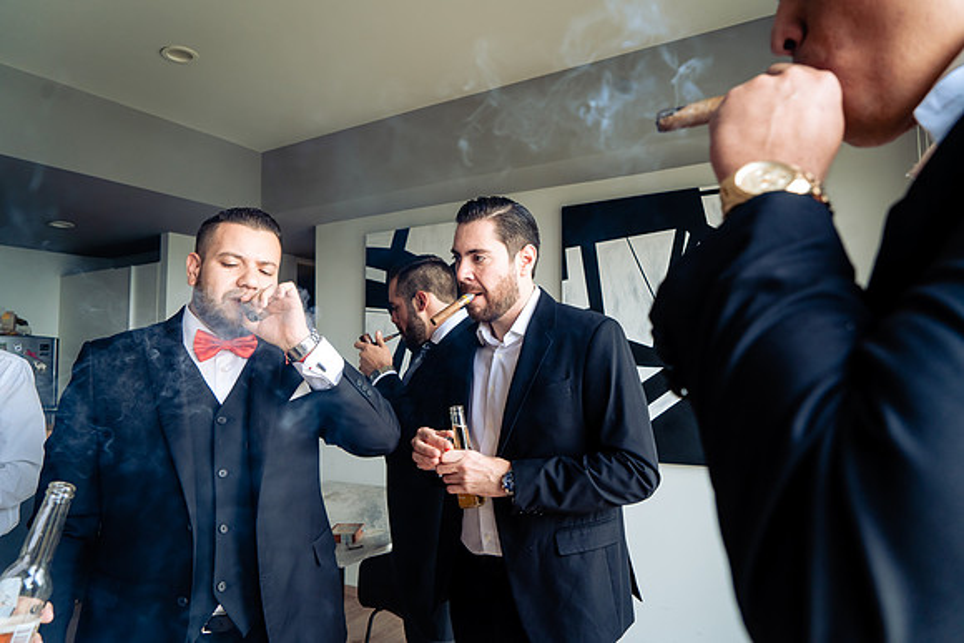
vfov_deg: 53.2
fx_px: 643
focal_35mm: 24
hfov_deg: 73.7
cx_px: 482
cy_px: 322
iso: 500
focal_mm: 24
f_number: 5
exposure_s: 1/100
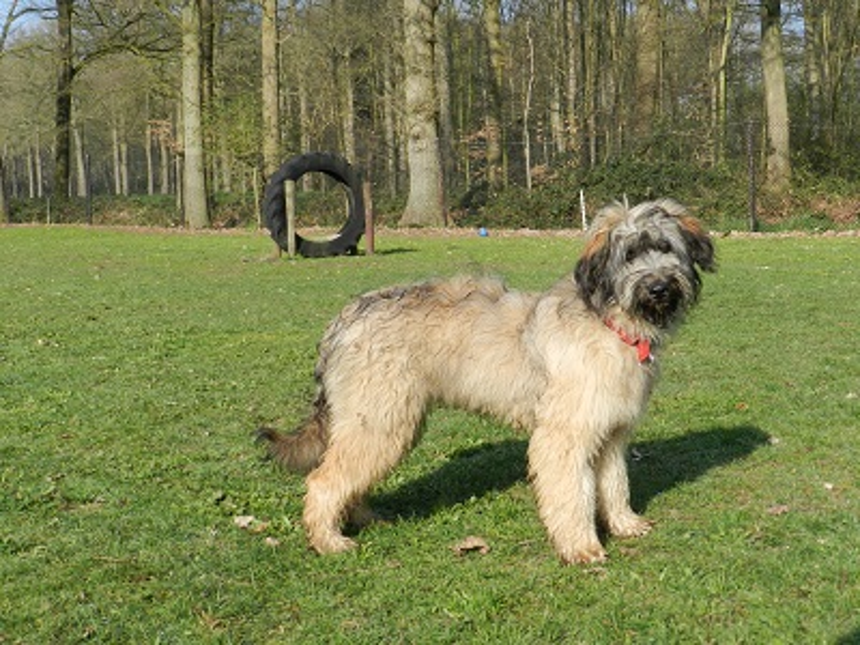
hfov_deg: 36.2
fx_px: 1317
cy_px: 322
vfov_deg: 27.5
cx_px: 430
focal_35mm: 53
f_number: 4.4
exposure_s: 1/640
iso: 160
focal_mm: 9.4
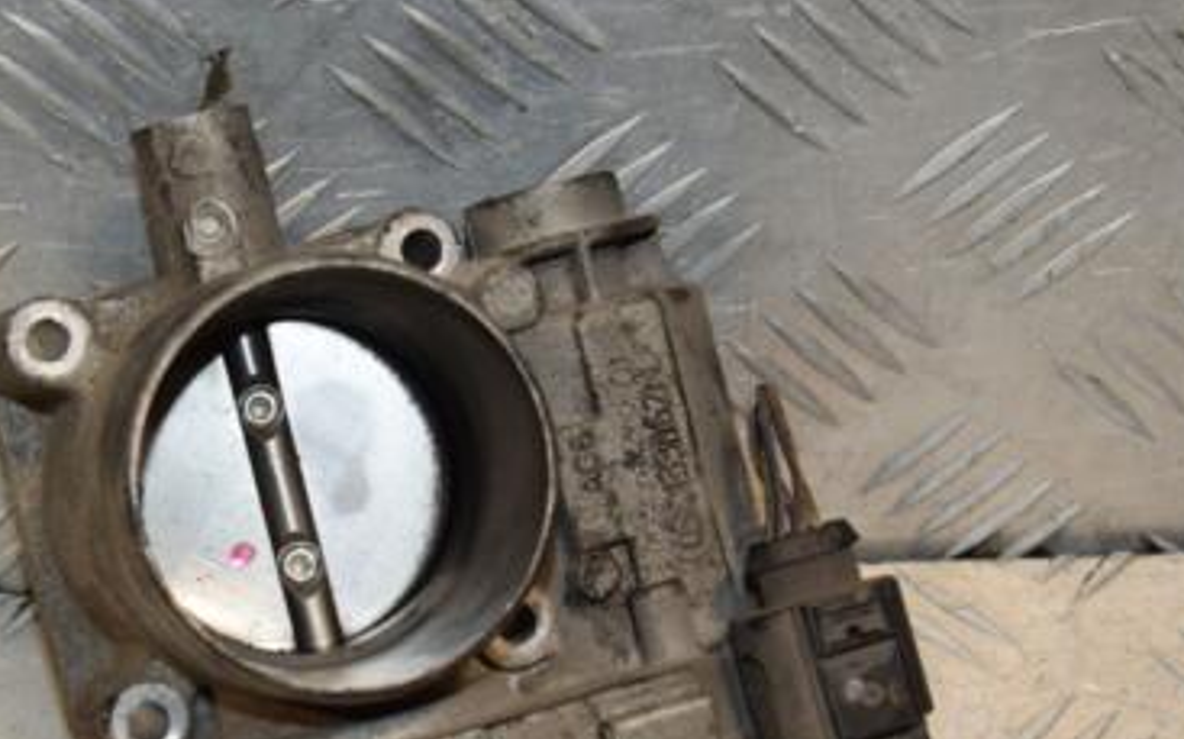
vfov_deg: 10.9
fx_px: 3870
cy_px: 478
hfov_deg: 17.4
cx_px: 442
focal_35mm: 120
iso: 800
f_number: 7.1
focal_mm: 48
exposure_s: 1/200
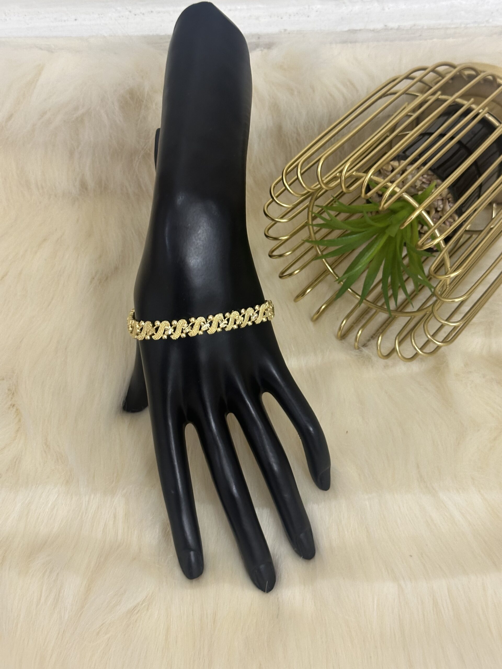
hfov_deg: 30.3
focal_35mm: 48
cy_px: 334
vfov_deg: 39.7
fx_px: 928
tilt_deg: -52.3
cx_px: 251
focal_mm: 6.86
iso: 160
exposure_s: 1/60
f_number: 1.78
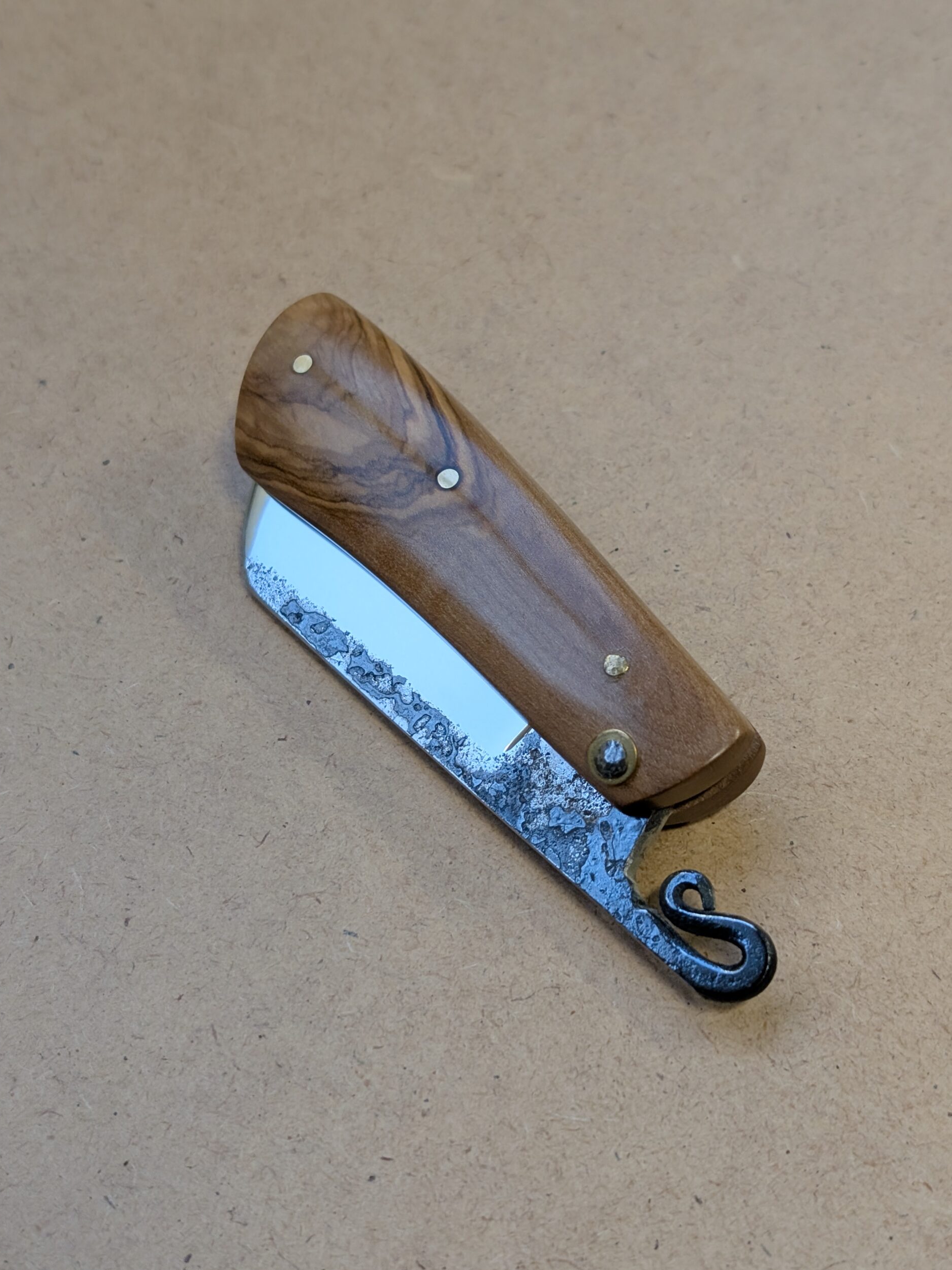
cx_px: 480
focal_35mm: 50
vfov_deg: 38.2
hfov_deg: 29.1
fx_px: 1834
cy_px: 630
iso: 100
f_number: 1.68
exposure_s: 1/100
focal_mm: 6.9
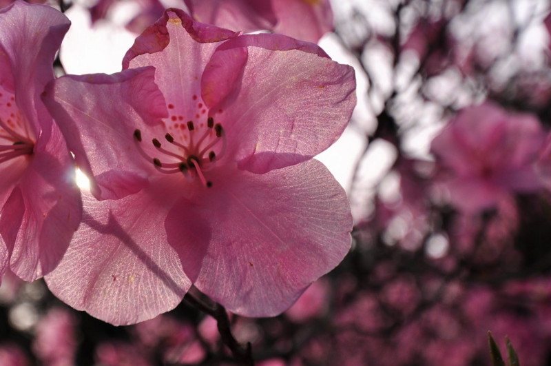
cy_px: 183
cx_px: 276
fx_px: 550
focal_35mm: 36
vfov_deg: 36.8
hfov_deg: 53.2
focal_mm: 24
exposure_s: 1/1000
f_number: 4.5
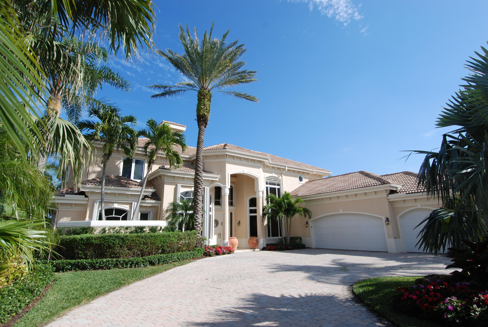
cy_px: 164
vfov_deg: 67.5
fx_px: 244
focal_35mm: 18
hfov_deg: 89.9
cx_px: 244
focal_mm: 12
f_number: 8
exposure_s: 1/250
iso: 100
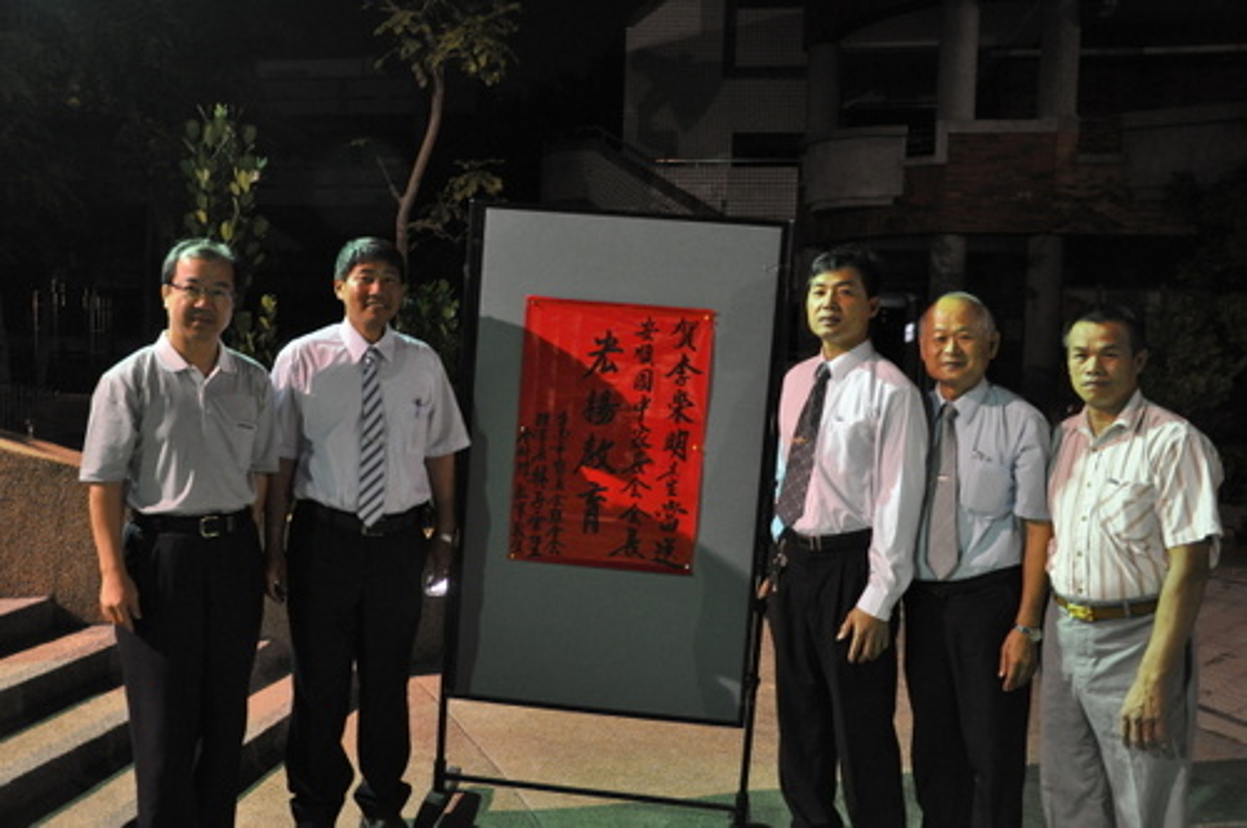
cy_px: 414
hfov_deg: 57.3
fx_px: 1142
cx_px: 624
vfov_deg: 39.9
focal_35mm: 33
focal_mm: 22
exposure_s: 1/15
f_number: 3.8
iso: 1600
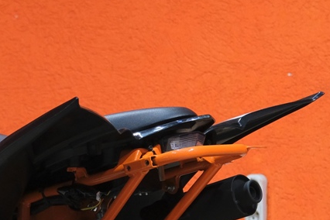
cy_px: 146
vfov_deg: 5.9
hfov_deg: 8.8
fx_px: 2136
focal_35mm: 233
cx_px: -26
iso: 1250
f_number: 4
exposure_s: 1/100
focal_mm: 41.1
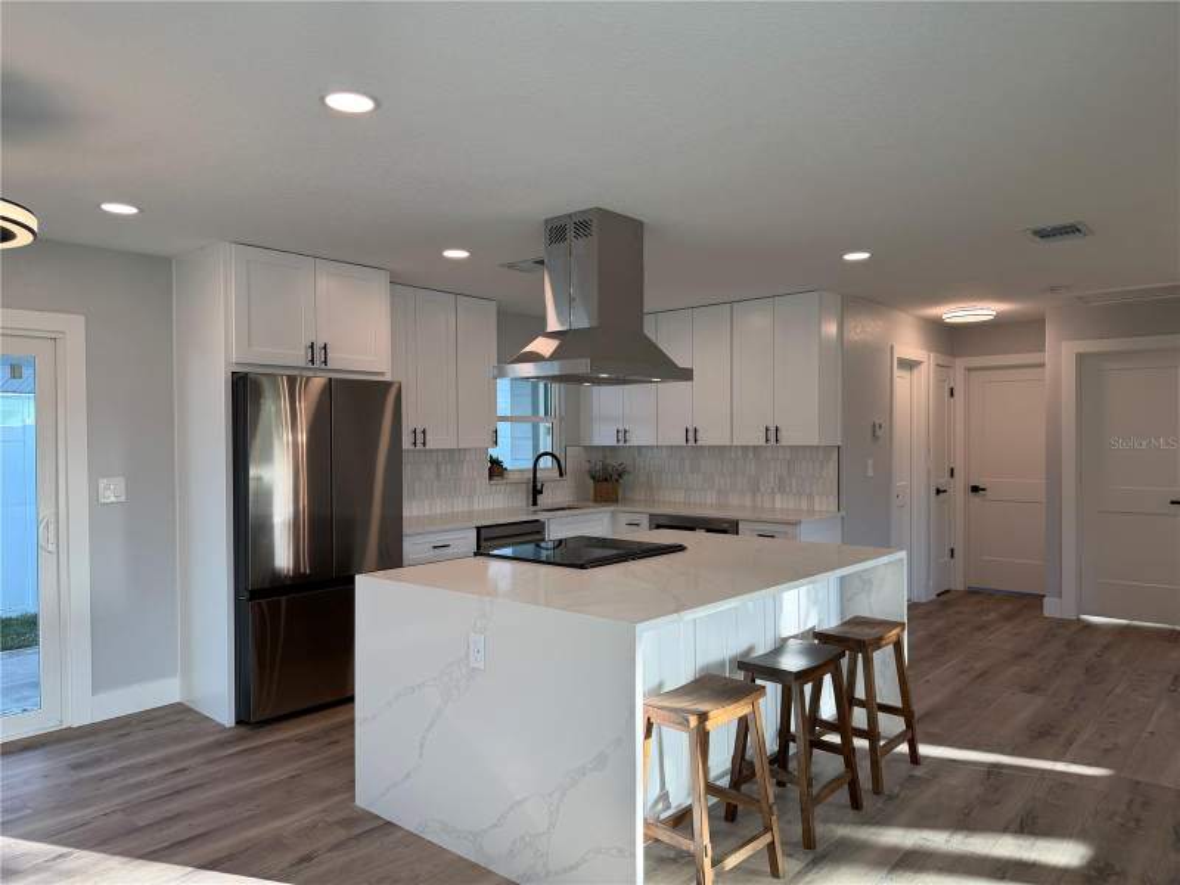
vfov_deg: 56.8
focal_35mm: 24
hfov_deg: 71.6
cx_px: 590
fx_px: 818
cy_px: 442
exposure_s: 1/201
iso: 80
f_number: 1.78
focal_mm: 6.76
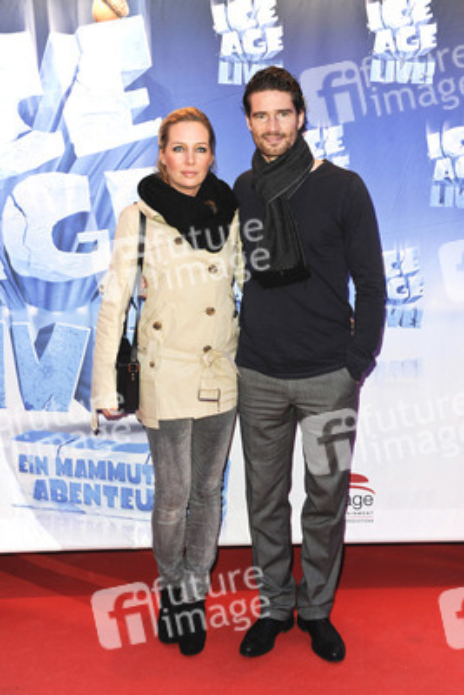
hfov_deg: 29.9
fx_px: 869
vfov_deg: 43.6
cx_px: 232
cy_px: 348
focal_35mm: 45
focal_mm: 45
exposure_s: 1/200
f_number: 6.3
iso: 800
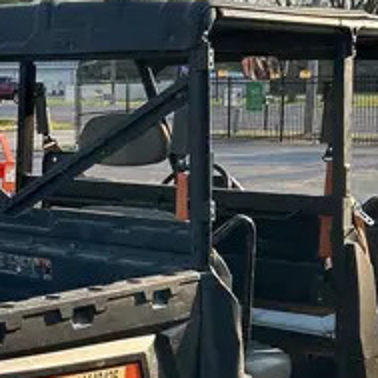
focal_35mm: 89
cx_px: 20
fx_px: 1100
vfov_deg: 19.4
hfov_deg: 19.1
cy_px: 255
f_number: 1.5
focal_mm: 5.7
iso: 50
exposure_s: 1/2404
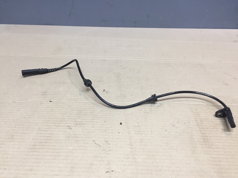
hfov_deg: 61.7
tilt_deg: -34.3
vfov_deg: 48.2
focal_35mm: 29
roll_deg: -1.2
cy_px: 89
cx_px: 119
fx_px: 199
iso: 40
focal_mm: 4.15
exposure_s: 1/33
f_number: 2.2
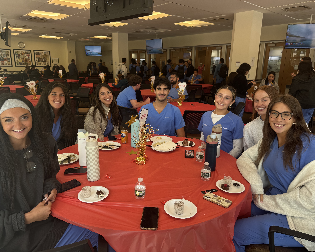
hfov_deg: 68.1
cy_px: 126
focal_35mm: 25
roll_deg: -1.3
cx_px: 155
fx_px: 233
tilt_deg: -15.1
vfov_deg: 56.8
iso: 80
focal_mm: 6.76
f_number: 1.78
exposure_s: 1/121
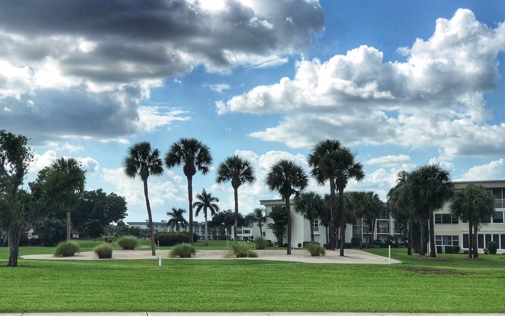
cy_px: 173
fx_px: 840
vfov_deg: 21.3
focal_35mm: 61
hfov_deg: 33.5
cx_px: 251
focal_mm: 6.6
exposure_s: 1/921
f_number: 2.8
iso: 20
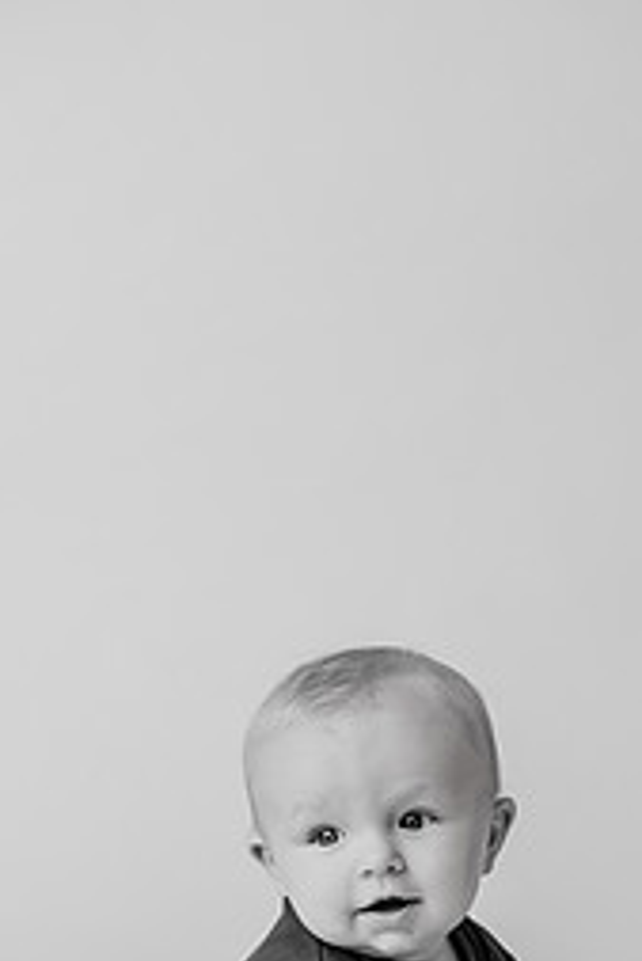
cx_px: 406
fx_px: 2377
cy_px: 763
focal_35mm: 89
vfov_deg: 22.6
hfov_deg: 15.4
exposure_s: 1/160
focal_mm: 50
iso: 100
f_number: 2.8
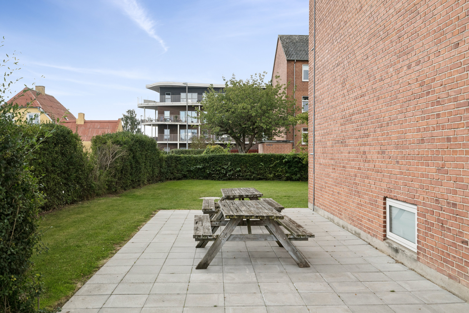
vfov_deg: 38.9
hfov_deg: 55.8
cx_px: 234
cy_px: 156
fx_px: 443
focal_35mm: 34
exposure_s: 1/800
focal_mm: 34
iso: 1000
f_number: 7.1
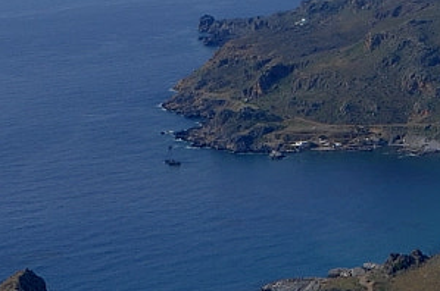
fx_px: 2549
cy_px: -107
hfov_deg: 9.8
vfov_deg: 6.5
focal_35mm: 209
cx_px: 493
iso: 100
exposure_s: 1/250
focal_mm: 26
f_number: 8
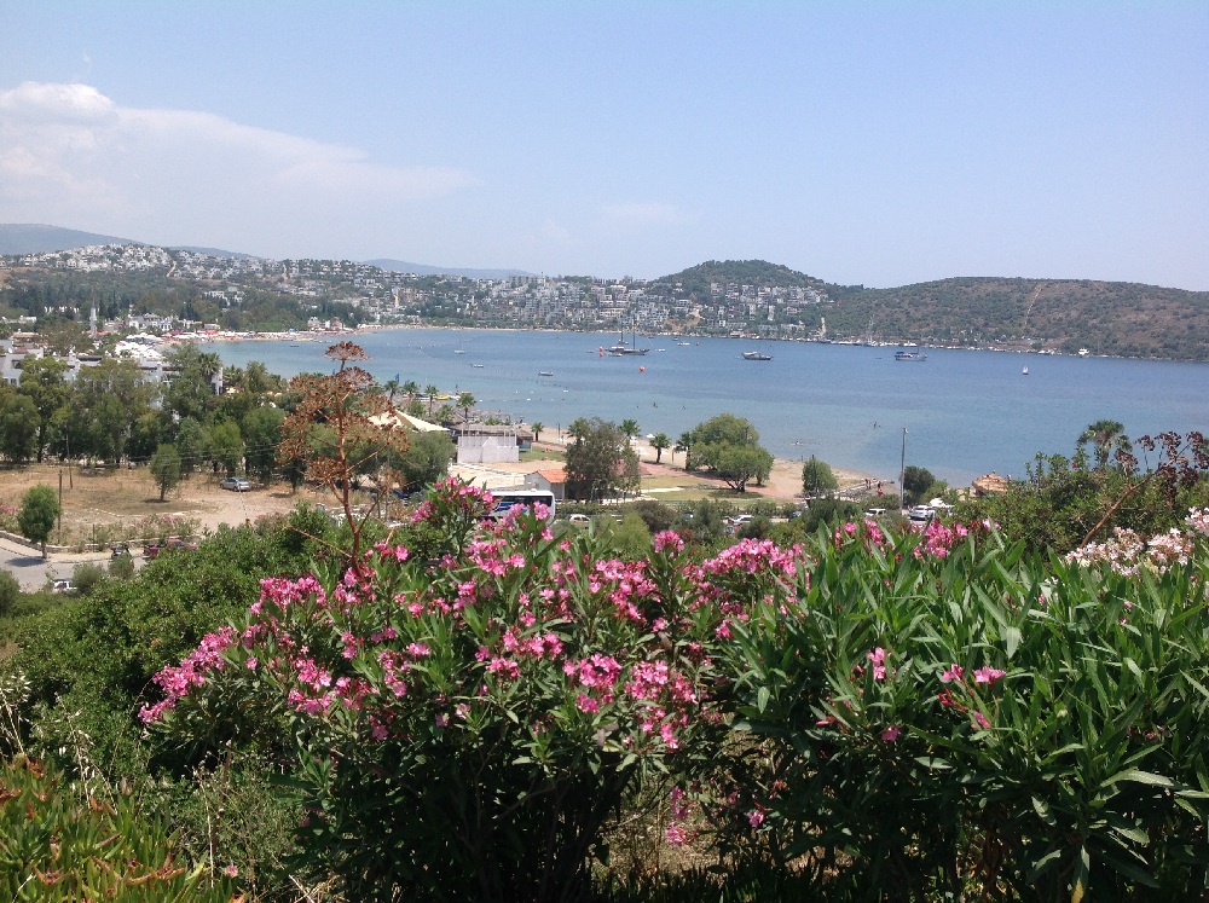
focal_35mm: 35
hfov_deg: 52.7
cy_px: 452
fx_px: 1221
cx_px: 604
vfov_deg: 40.6
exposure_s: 1/1592
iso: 50
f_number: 2.4
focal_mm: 4.28
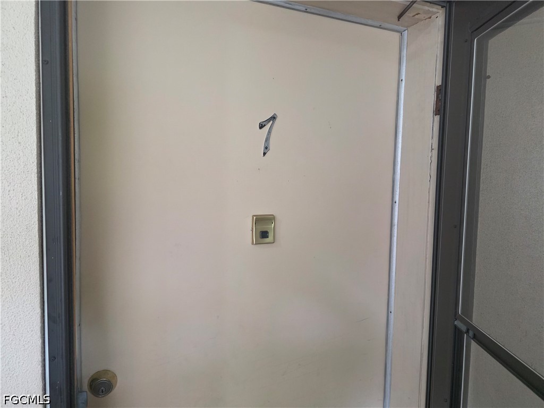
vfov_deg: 58.9
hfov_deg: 73.9
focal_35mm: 23
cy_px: 204
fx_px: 361
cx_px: 272
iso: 640
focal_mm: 6.3
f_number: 1.7
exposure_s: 1/120
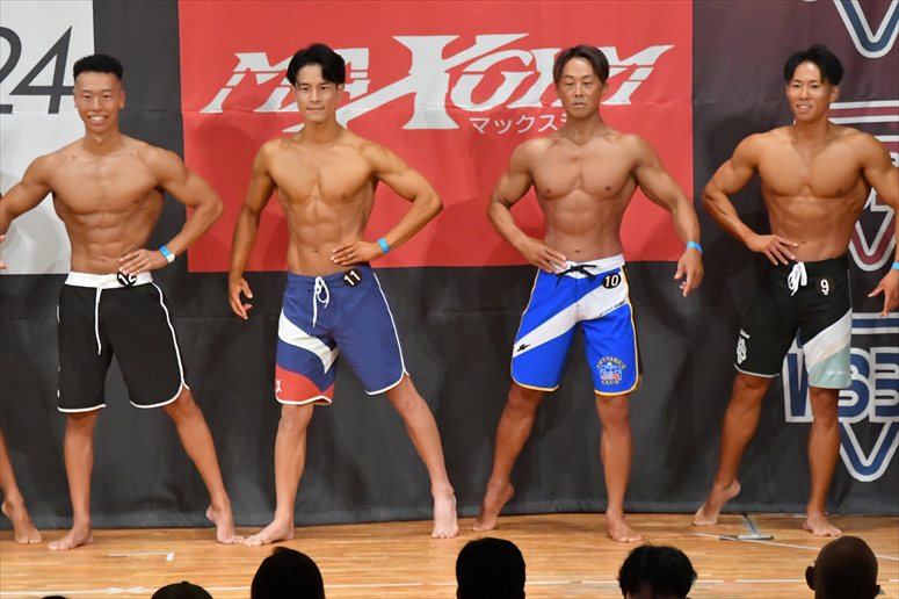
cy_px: 300
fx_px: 7114
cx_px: 450
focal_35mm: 285
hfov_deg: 7.2
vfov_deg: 4.8
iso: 12800
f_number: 5.6
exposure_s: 1/400
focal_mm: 190
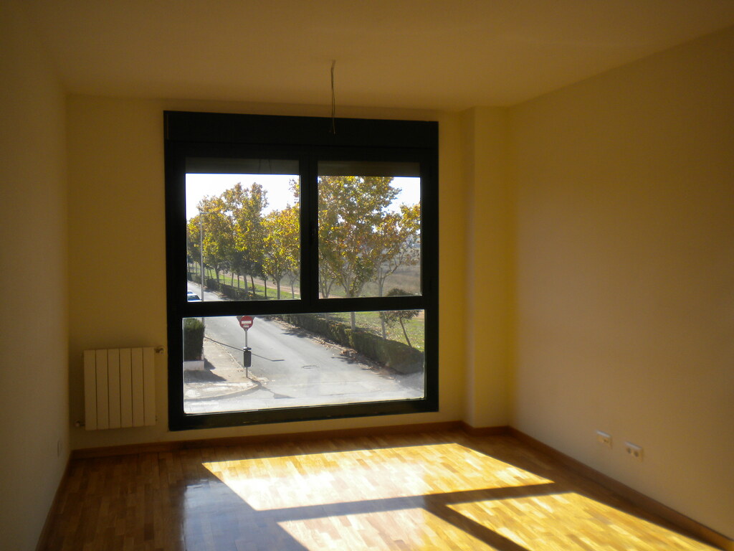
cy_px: 276
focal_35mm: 35
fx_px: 742
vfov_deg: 40.7
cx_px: 367
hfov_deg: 52.6
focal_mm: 6.3
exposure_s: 1/402
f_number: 4.6
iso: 80
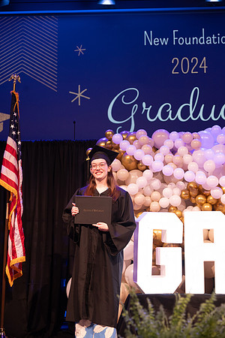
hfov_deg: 20.9
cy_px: 169
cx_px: 112
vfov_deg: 31.0
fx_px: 609
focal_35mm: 65
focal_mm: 65
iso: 1600
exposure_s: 1/200
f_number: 4
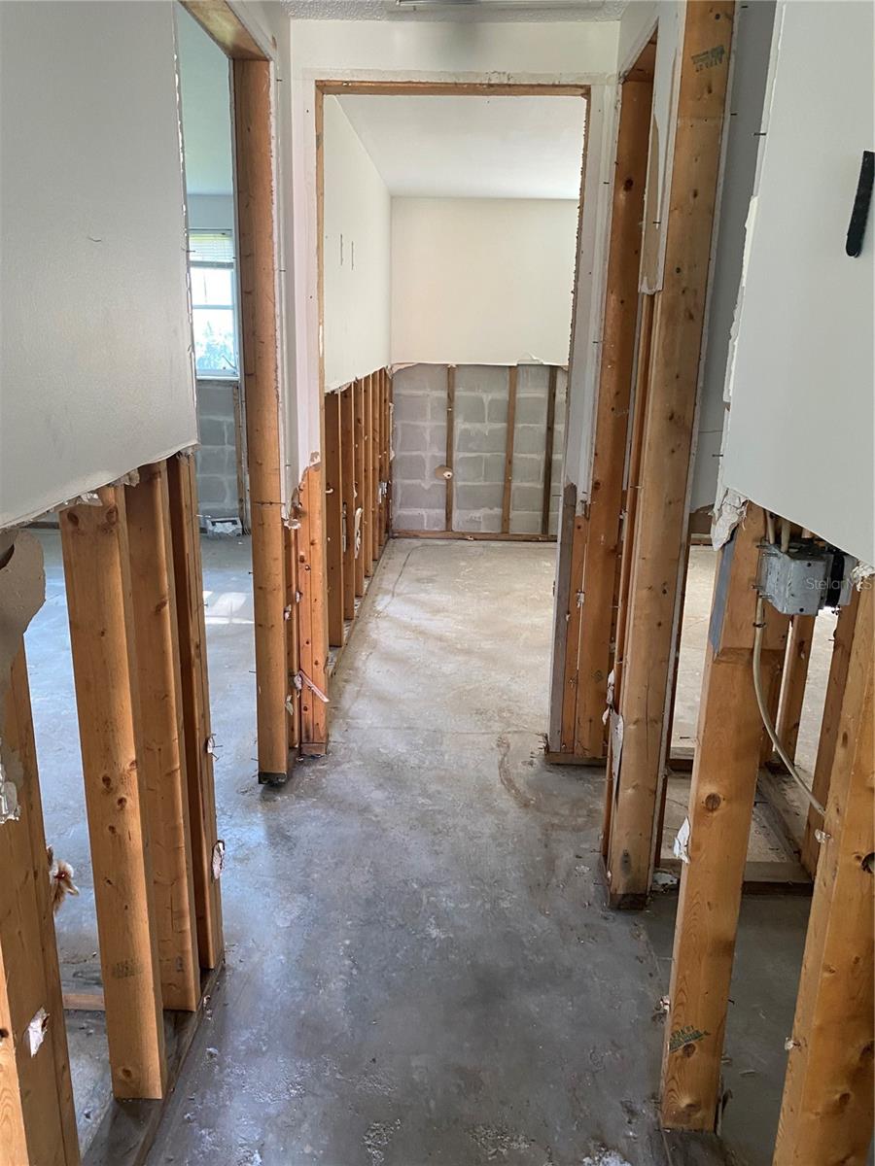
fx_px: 876
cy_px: 583
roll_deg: -2.0
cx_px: 438
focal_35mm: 26
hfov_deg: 53.1
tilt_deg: -15.2
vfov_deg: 67.3
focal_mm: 4.25
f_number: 1.8
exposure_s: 1/64
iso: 125
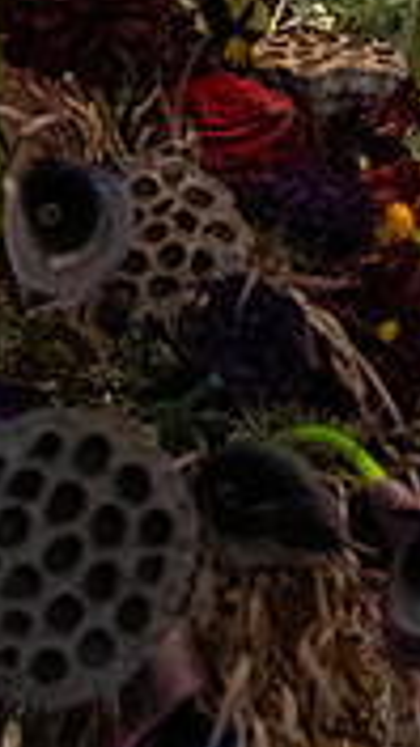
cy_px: 168
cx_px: 537
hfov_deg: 7.9
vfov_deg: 14.1
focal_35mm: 152
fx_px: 3009
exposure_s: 1/125
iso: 5000
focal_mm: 31
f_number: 5
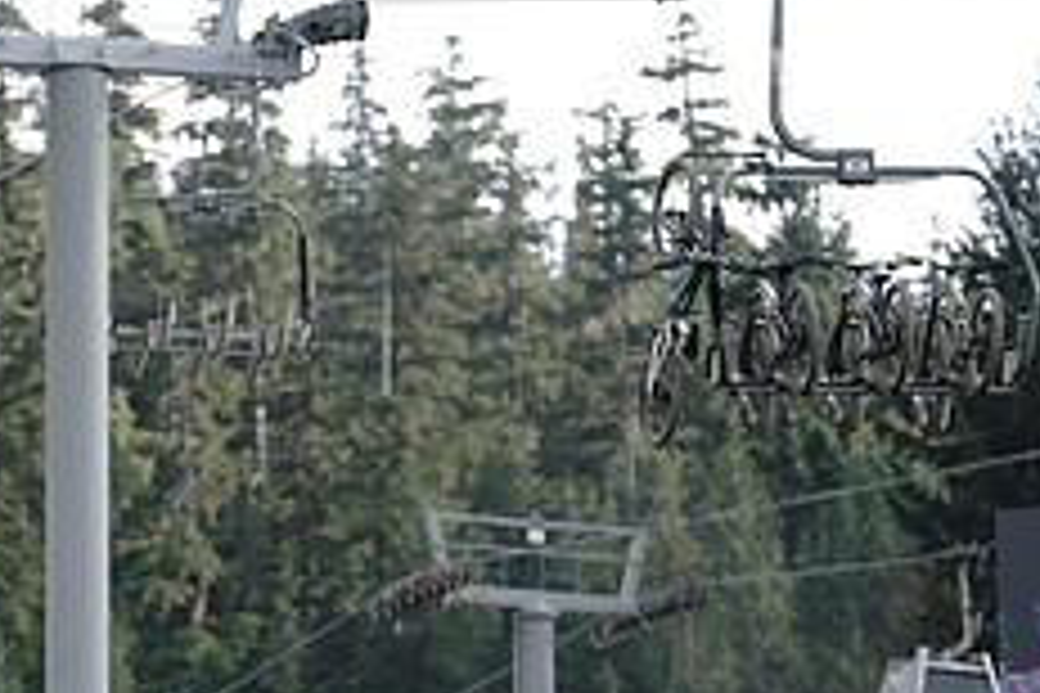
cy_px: 763
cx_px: -59
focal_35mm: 406
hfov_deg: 5.1
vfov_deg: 3.4
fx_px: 11728
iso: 250
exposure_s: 1/1000
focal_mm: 162
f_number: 2.8
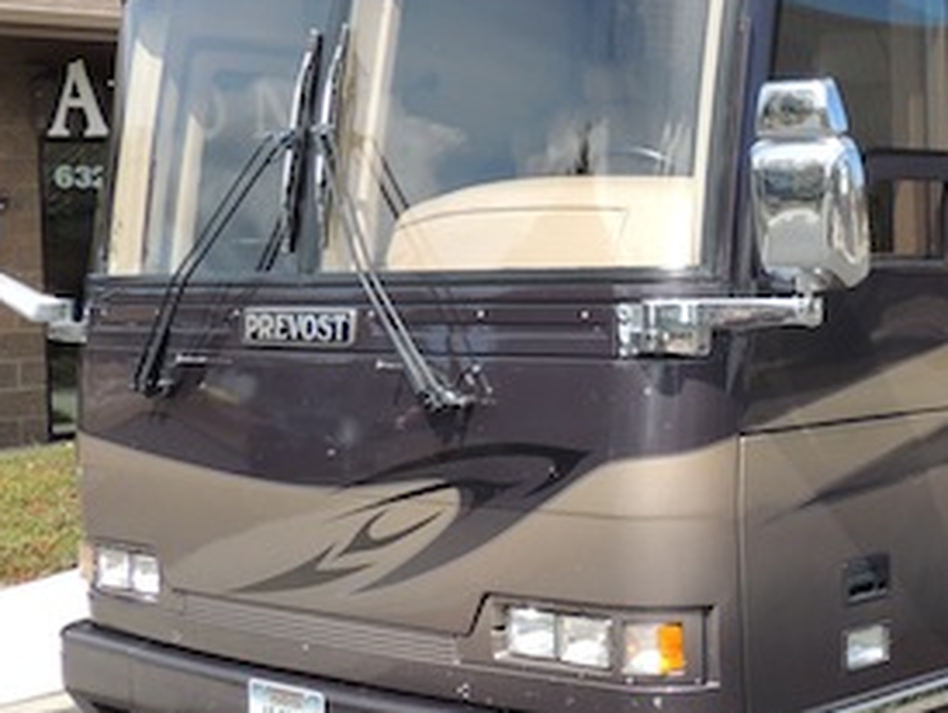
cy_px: 308
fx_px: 1919
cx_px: 958
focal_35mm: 70
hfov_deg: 26.2
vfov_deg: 21.0
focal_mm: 4.3
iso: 100
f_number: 3
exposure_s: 1/640
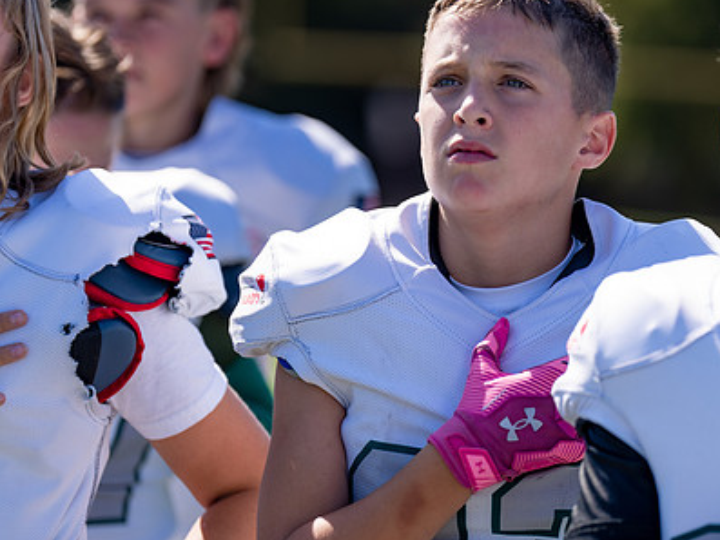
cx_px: 457
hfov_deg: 8.6
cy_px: 258
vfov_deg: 6.5
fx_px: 4785
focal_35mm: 230
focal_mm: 146
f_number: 2.8
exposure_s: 1/1250
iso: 100
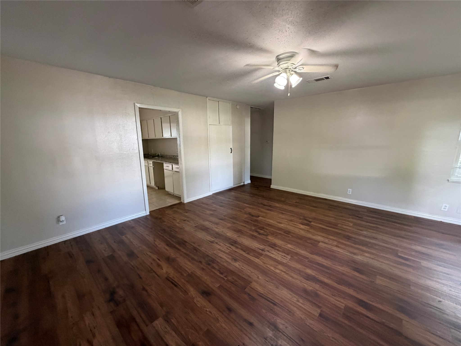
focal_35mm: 14
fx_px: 186
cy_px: 173
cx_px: 230
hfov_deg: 102.1
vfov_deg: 85.7
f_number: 2.2
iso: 500
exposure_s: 1/60
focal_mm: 2.22
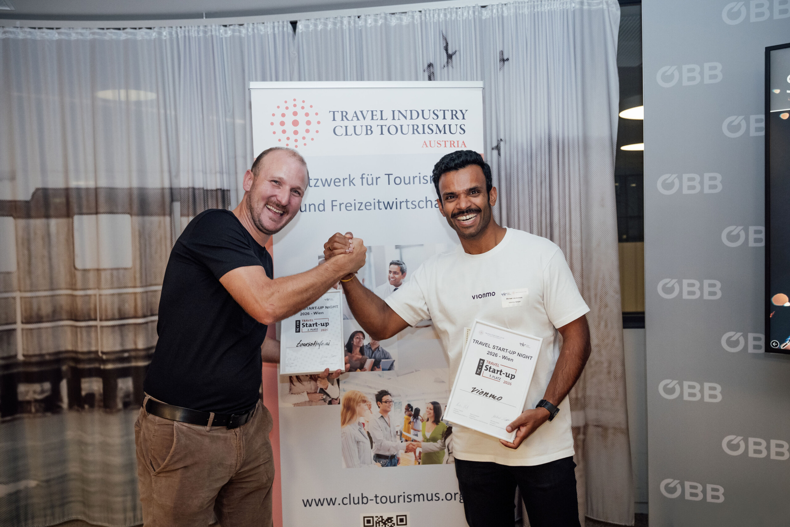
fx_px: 680
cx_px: 395
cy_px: 264
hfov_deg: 60.3
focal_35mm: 31
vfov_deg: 42.3
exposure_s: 1/125
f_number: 4
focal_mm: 31
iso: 2000
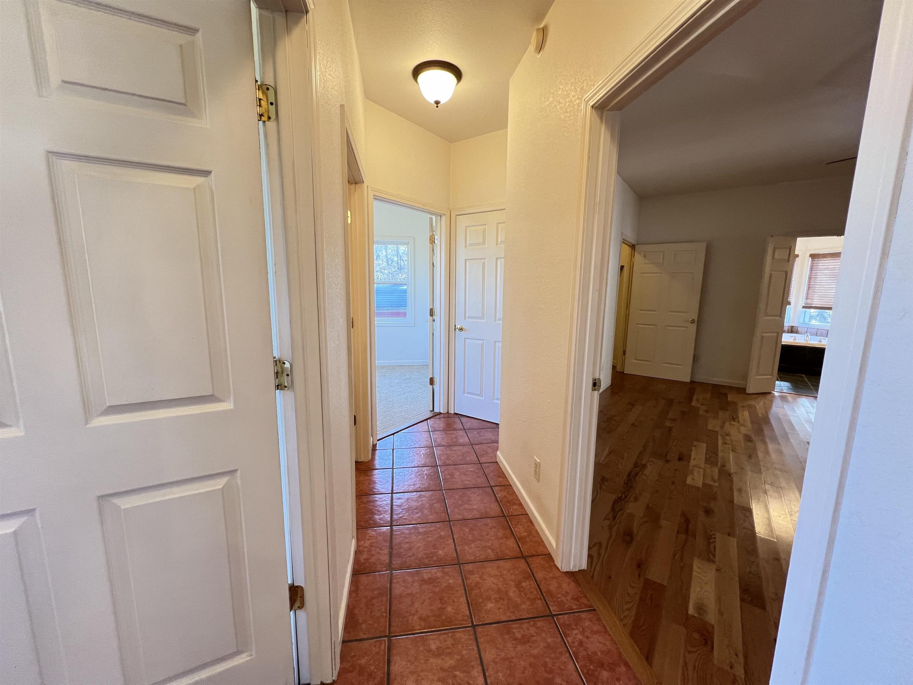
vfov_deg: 89.9
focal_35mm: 13
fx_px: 343
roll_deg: +0.0
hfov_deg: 106.2
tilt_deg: -8.3
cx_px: 456
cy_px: 342
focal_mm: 1.57
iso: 160
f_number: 1.8
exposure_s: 1/60
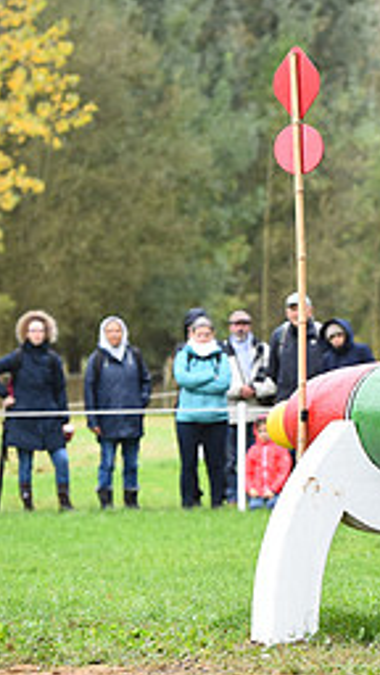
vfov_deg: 7.0
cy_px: 351
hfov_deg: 3.9
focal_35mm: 308
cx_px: 718
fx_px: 5517
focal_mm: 130
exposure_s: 1/1250
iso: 1800
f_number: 4.5
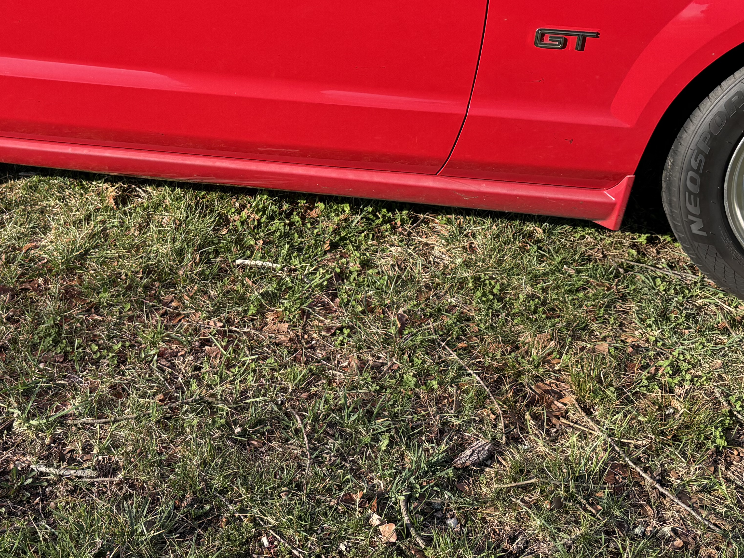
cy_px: 156
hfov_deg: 38.4
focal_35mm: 49
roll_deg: +5.1
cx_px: 236
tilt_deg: -27.4
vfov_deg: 29.3
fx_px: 1053
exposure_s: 1/920
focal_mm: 5.96
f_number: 1.6
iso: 50
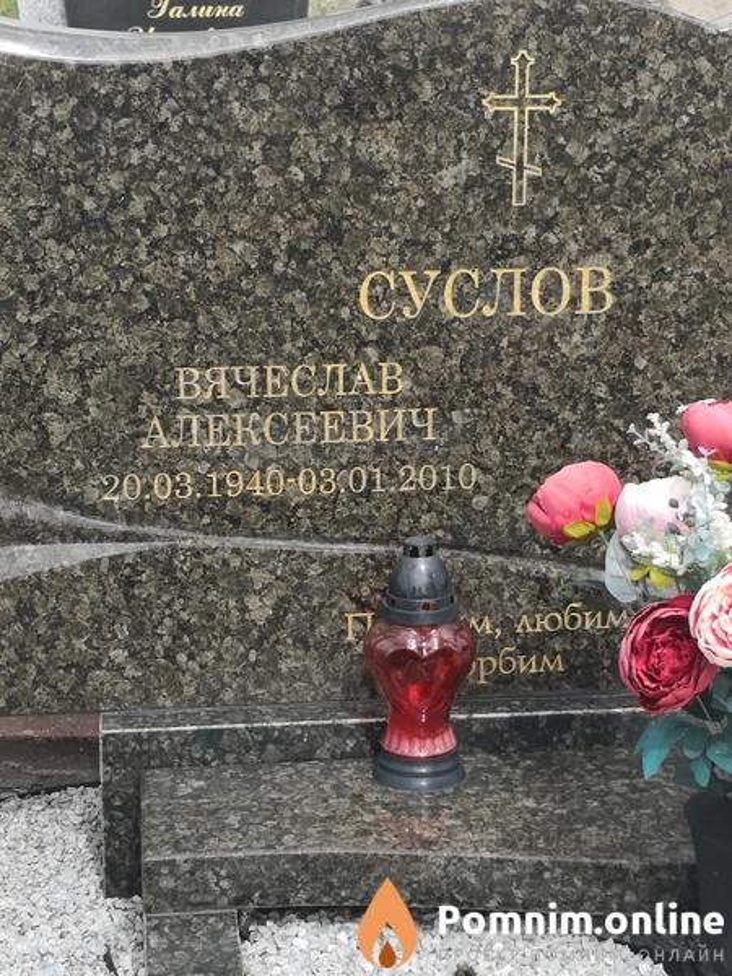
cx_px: 366
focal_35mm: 69
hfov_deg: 21.3
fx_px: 1945
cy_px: 488
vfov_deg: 28.2
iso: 50
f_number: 1.6
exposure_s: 1/888
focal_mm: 3.95
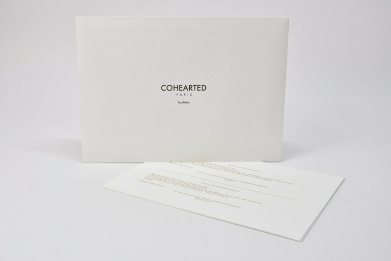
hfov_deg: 38.9
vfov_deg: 26.5
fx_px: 554
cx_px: 196
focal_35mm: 51
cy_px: 130
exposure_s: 1/160
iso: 2500
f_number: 16
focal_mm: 34
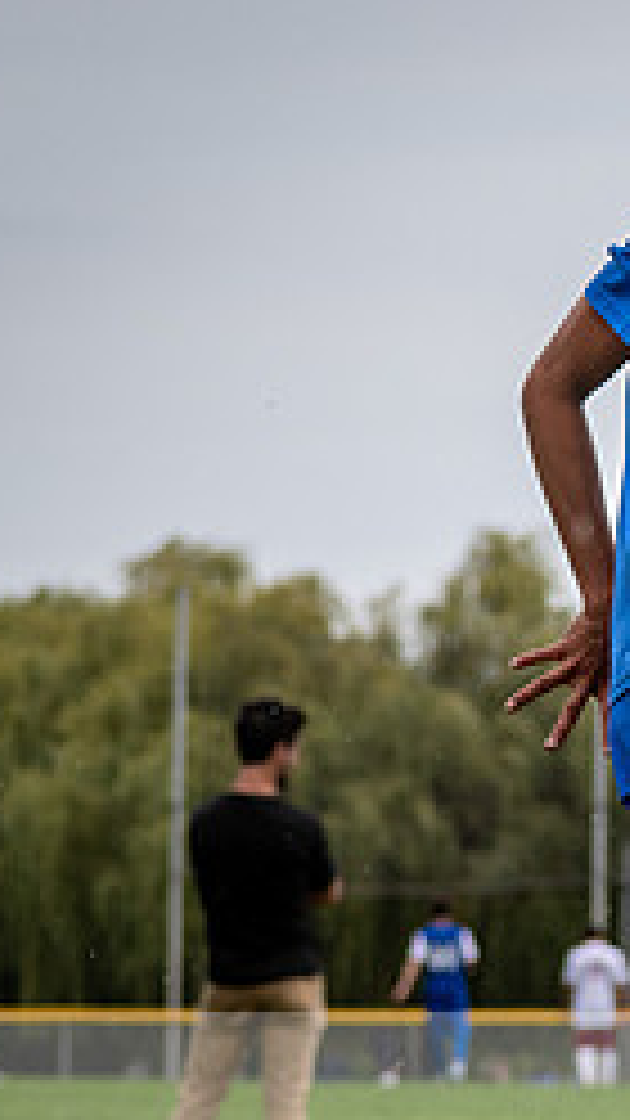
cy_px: 633
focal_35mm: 388
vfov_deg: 5.6
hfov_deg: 3.1
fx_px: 11527
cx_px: 728
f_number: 5.6
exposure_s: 1/1000
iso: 560
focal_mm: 98
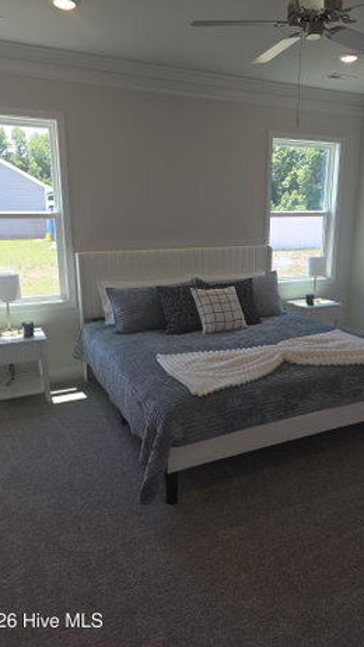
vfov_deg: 71.9
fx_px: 447
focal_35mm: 26
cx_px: 211
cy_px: 316
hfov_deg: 44.2
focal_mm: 6.3
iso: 20
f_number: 1.7
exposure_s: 1/120
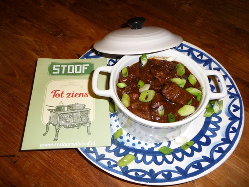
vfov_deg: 44.2
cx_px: 124
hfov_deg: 56.8
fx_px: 230
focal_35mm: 32
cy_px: 94
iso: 100
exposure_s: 1/30
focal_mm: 5.3
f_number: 3.5
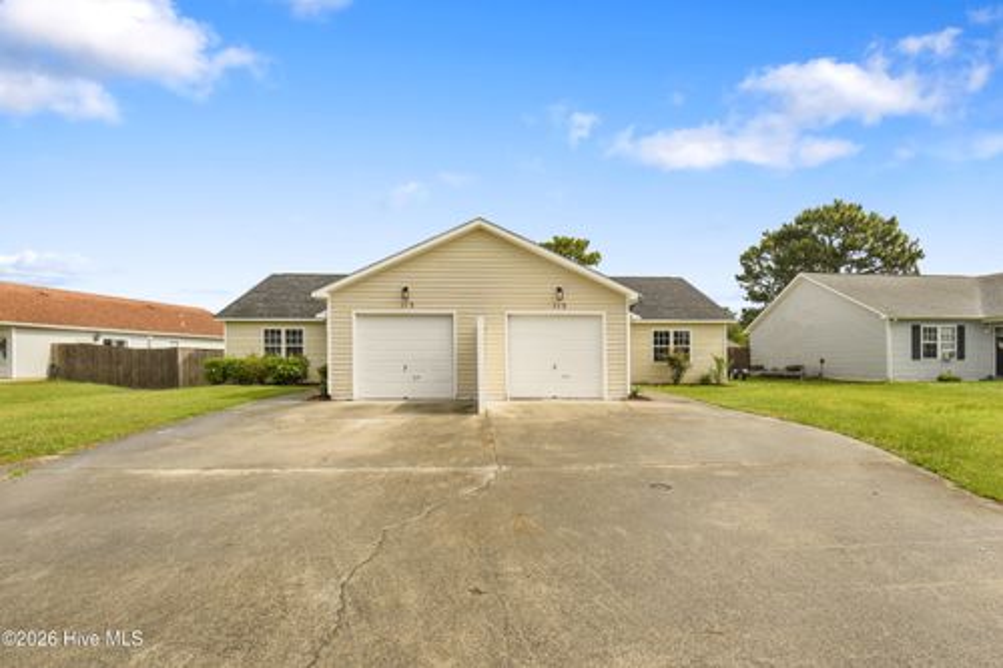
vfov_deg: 73.7
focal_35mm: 16
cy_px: 334
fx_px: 446
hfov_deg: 96.8
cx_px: 502
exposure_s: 1/160
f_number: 9
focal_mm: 16
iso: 100
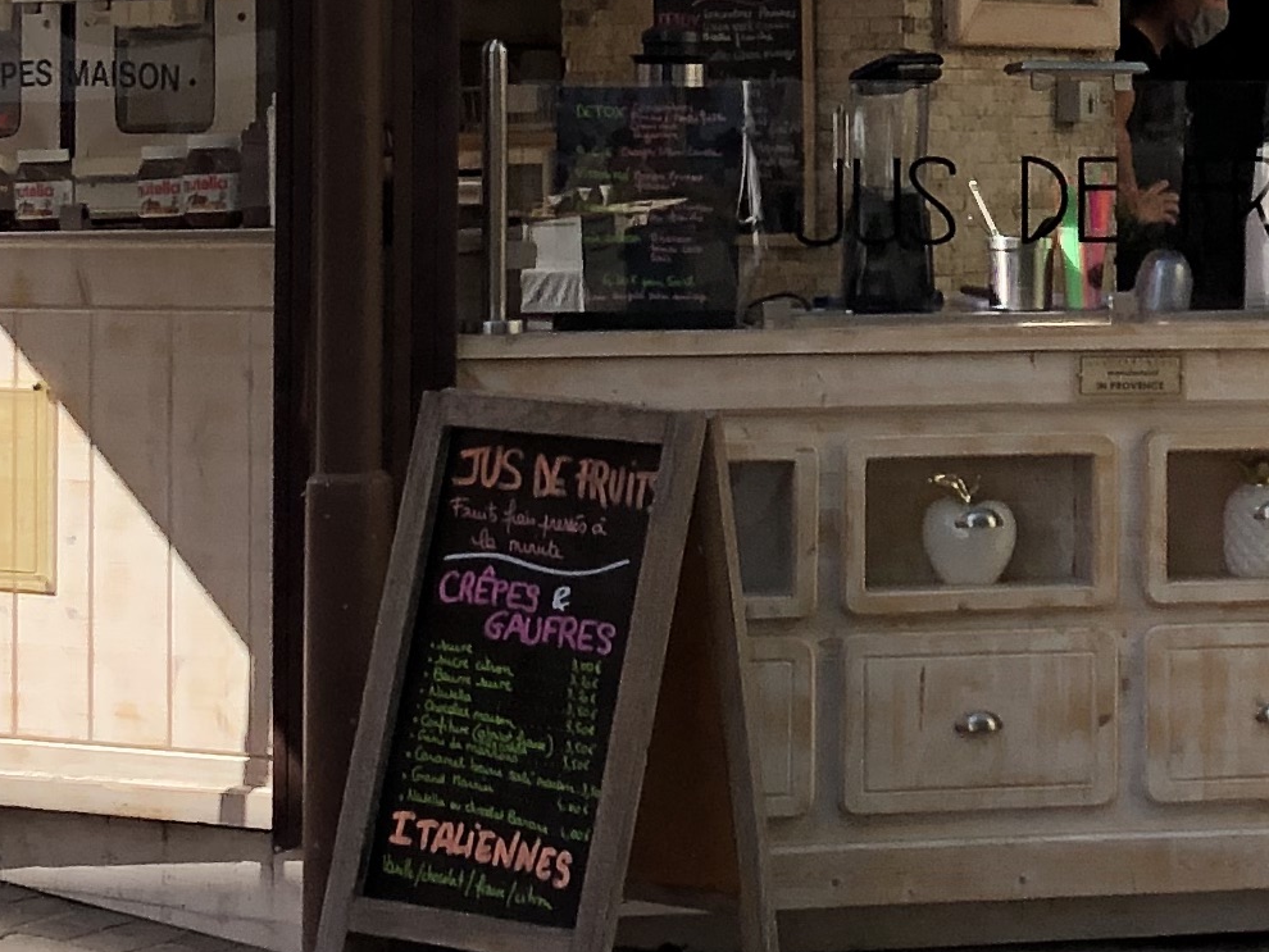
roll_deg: -0.2
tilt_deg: +0.1
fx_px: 4180
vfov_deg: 12.8
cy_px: -90
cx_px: 1136
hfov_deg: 17.0
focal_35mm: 114
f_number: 1.8
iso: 20
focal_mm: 4
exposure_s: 1/941
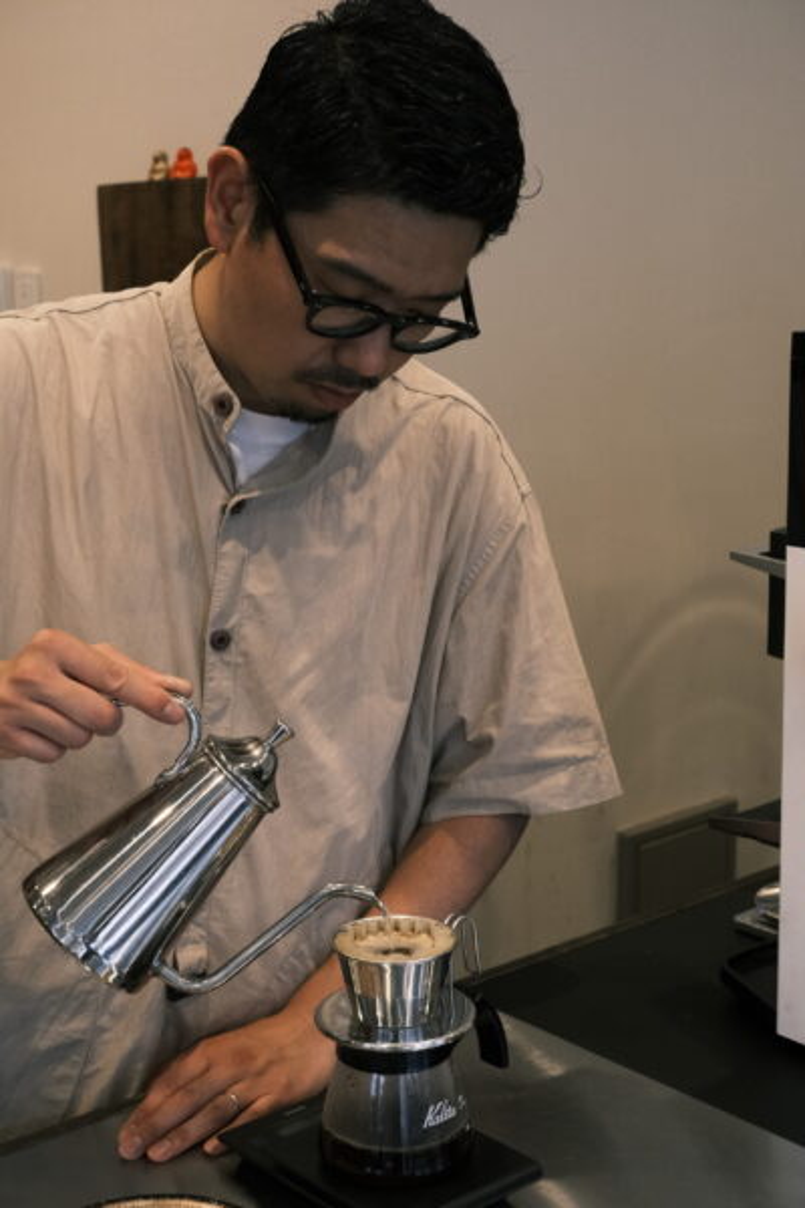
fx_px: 1710
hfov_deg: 26.5
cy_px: 604
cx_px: 402
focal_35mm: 51
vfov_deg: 38.9
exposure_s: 1/105
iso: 1600
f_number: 5
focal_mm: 34.3
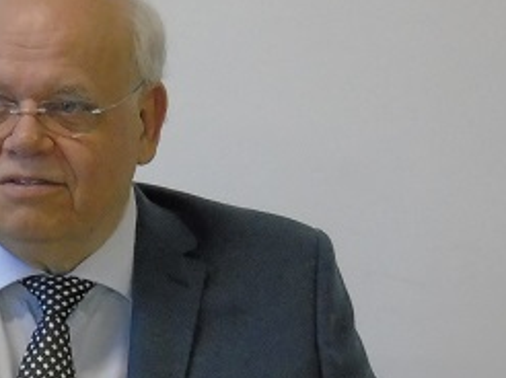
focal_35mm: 454
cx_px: 23
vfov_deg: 3.3
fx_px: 6630
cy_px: 372
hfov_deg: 4.4
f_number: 5
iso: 800
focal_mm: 33
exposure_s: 1/40
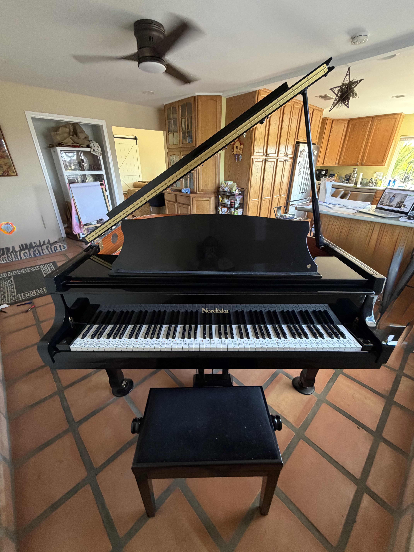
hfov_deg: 85.7
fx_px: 223
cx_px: 207
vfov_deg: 102.1
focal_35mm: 14
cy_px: 276
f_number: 2.2
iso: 400
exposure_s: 1/60
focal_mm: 2.22
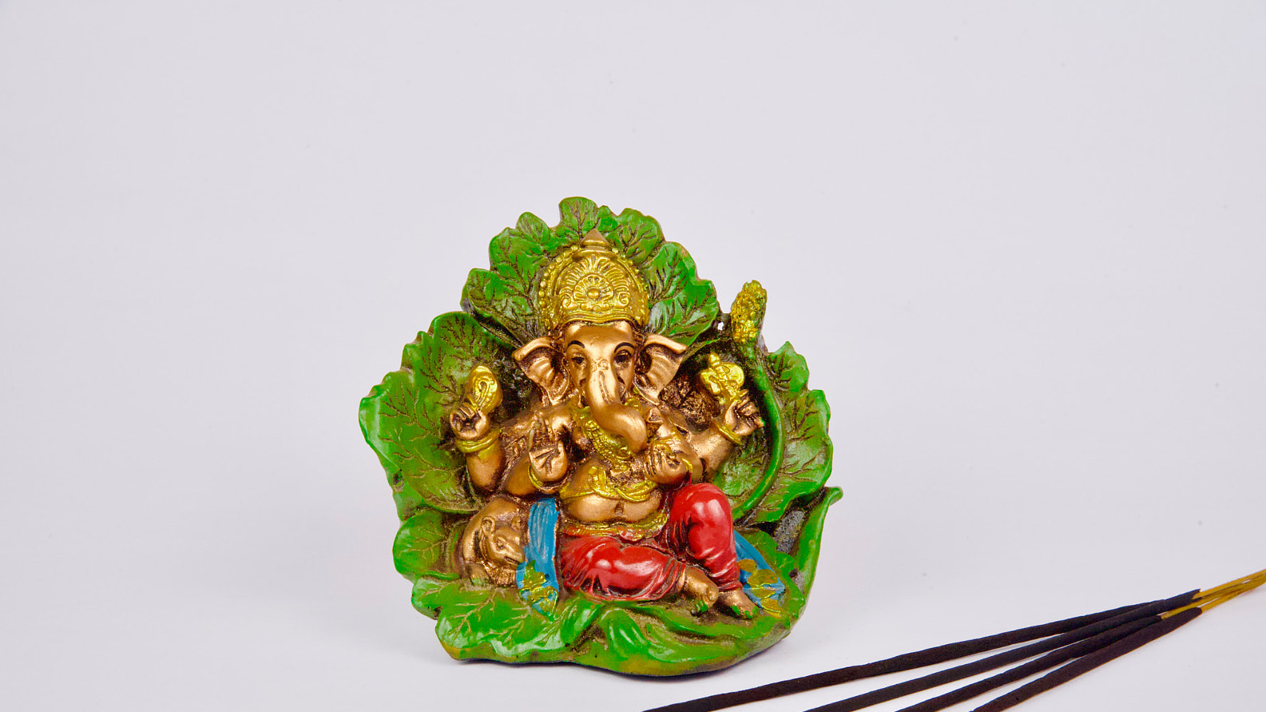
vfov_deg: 13.3
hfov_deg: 23.4
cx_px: 632
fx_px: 3054
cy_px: 412
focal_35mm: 91
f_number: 22
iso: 2000
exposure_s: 1/200
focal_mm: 86
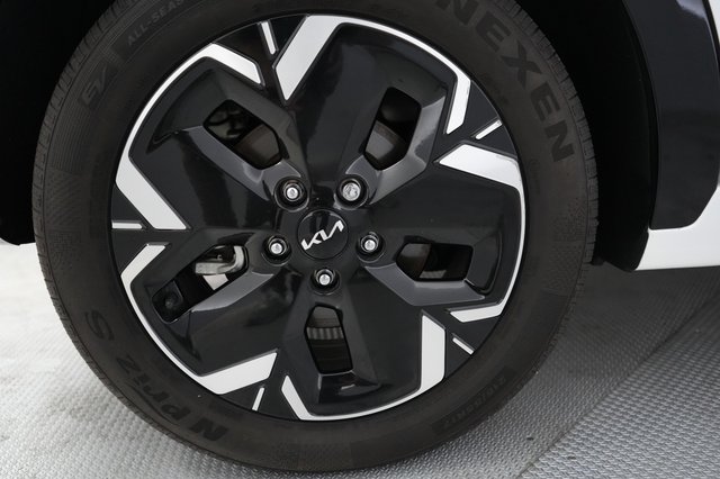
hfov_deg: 69.4
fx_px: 520
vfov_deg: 49.5
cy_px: 240
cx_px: 360
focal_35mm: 26
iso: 6400
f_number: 2.8
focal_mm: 26
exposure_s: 1/320
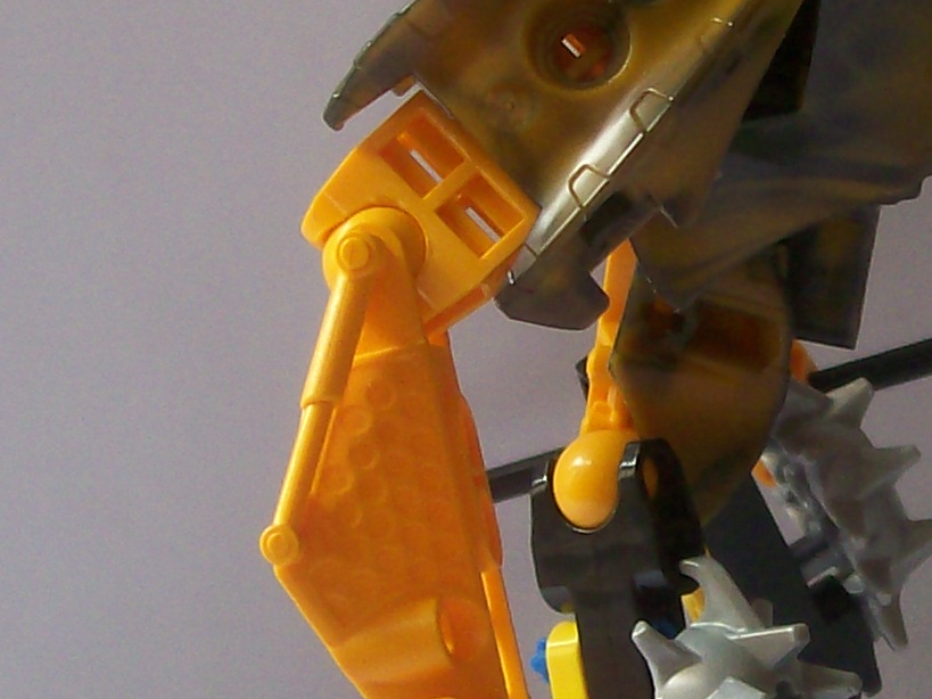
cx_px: 729
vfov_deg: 11.0
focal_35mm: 135
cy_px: 488
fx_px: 3634
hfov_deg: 14.5
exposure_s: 1/102
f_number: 2.7
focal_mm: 6
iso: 80
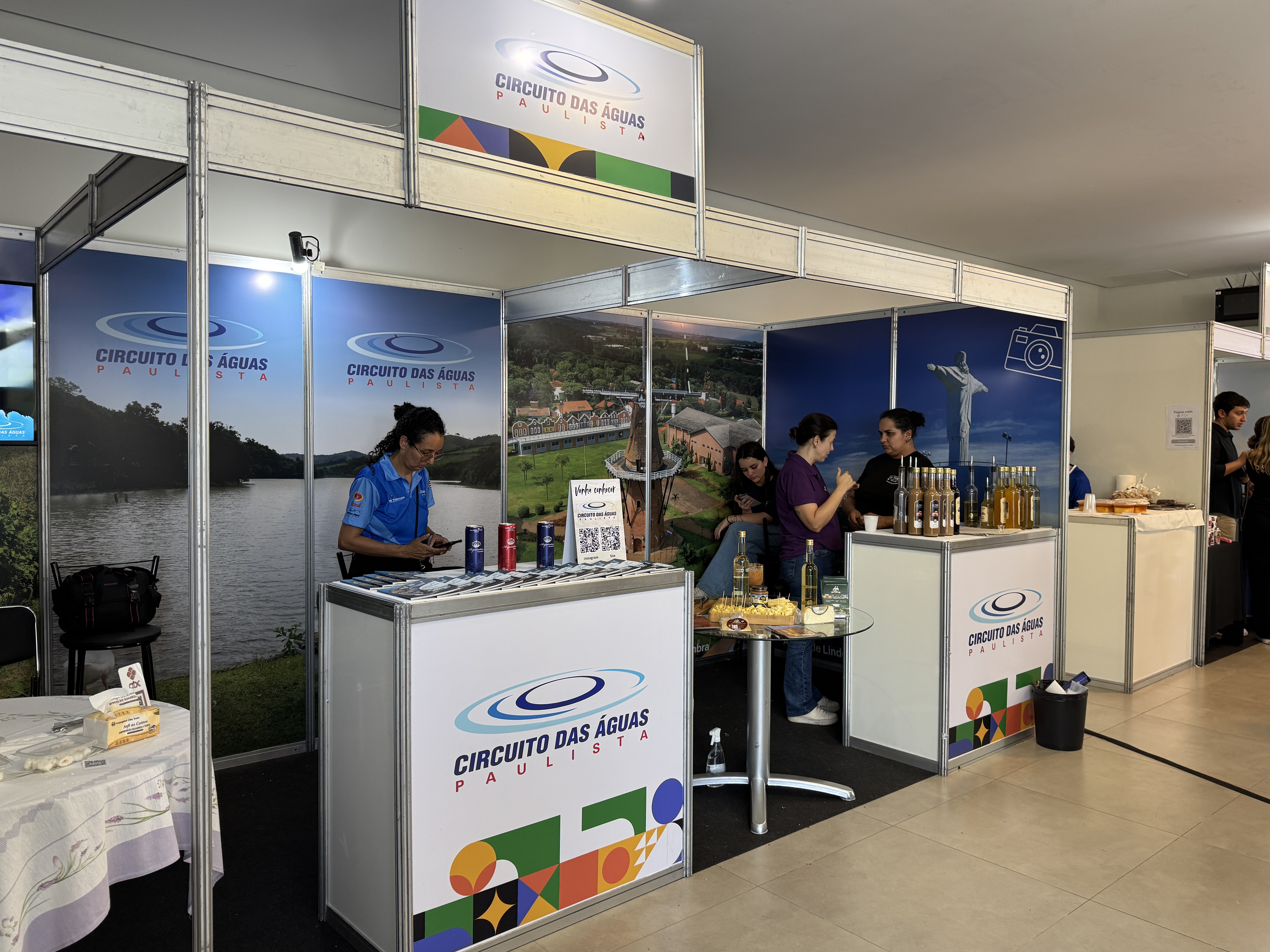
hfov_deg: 69.4
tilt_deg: -2.2
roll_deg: -0.4
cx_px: 660
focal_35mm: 25
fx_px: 917
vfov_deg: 54.9
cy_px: 465
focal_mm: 6.76
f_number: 1.78
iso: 125
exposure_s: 1/60
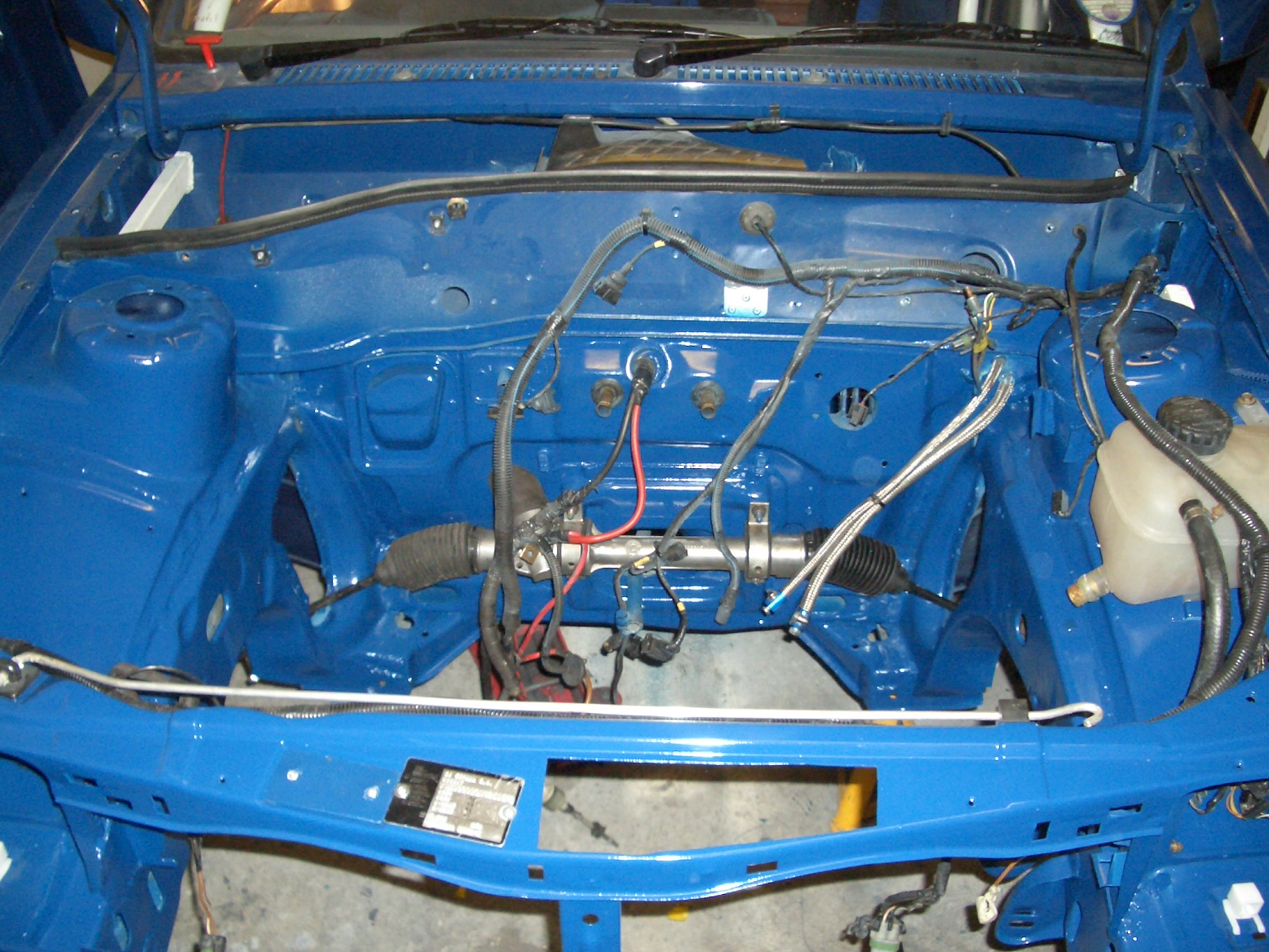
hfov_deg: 51.3
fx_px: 1320
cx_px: 649
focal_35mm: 36
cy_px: 488
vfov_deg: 39.7
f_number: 2.6
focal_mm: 5.8
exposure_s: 1/60
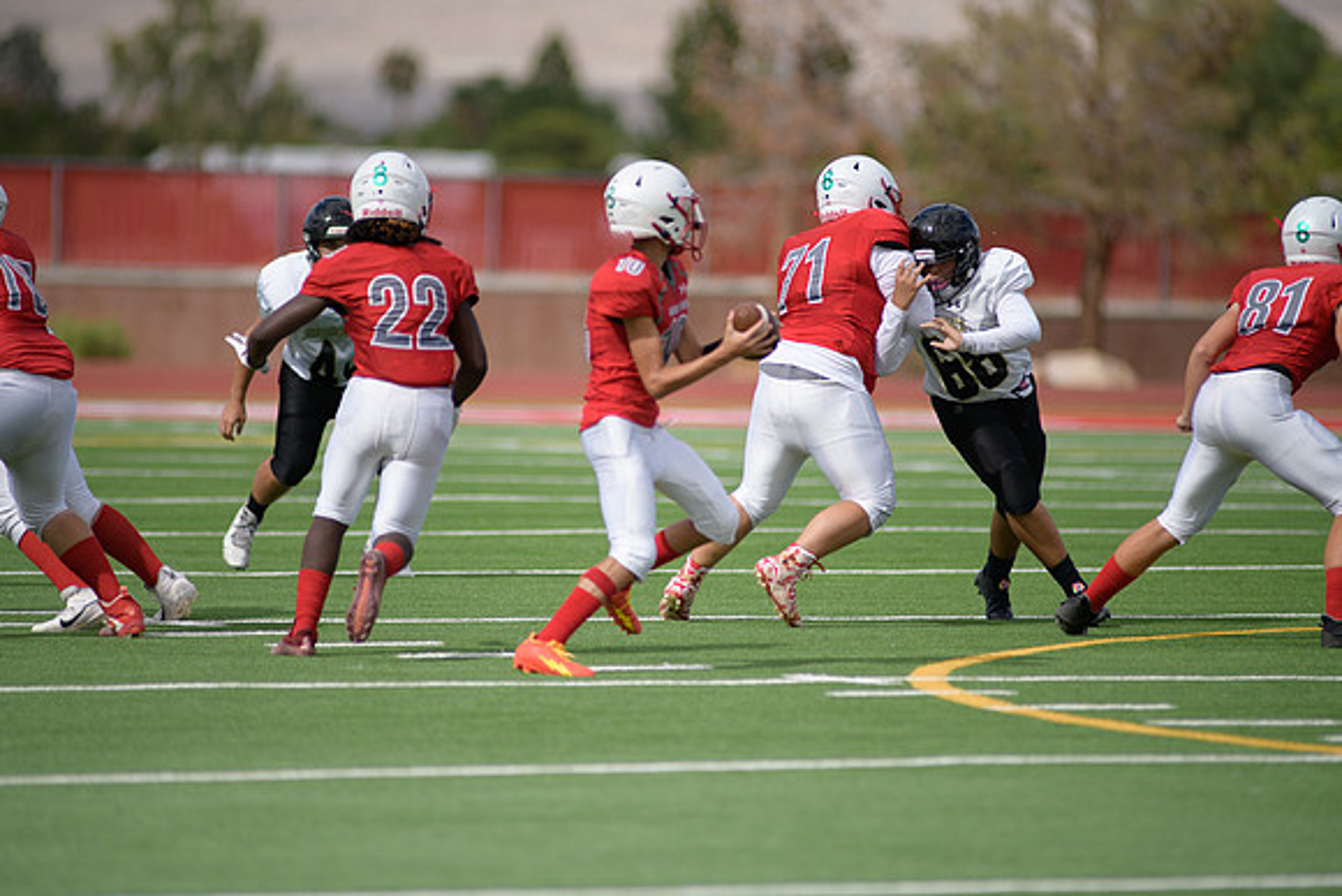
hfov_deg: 6.9
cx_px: 671
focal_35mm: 300
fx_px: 11185
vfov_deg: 4.6
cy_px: 448
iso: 400
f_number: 2.8
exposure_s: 1/8000
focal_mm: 300
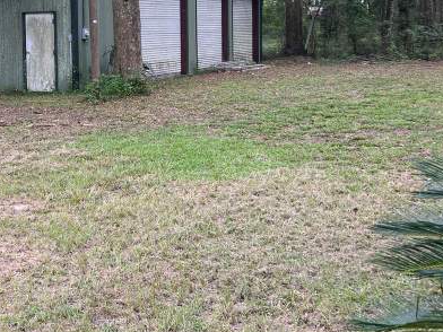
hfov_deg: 35.3
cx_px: 104
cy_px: 49
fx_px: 678
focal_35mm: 53
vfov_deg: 26.8
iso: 40
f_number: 1.5
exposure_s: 1/177
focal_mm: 5.7
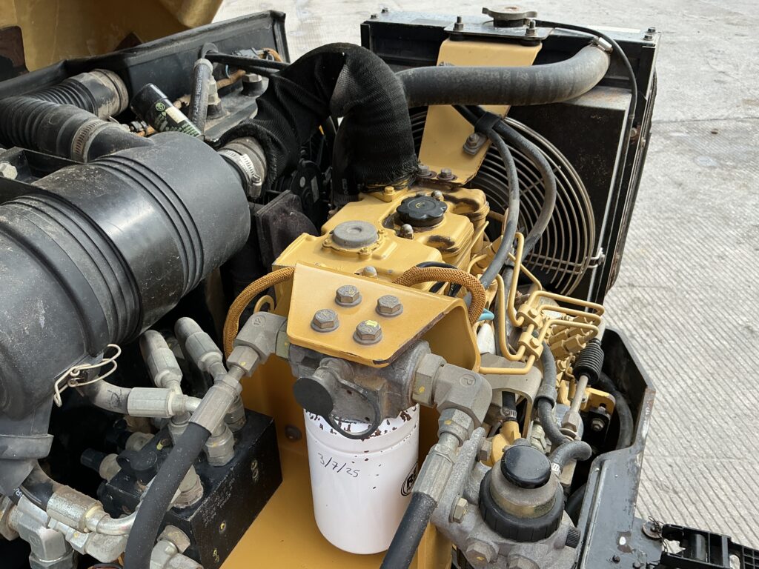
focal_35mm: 28
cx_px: 380
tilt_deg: -33.0
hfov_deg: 63.4
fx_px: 614
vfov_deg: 49.7
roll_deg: +1.0
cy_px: 284
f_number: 1.8
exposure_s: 1/247
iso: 25
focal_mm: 3
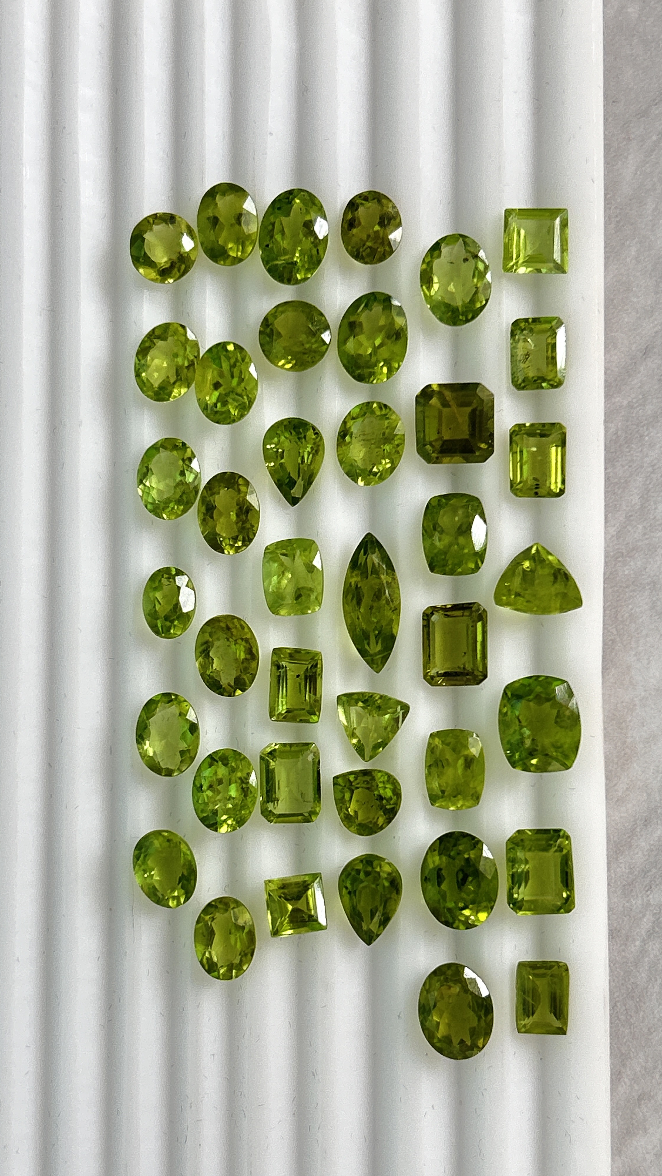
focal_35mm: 57
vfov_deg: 36.6
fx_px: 1779
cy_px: 591
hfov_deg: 21.1
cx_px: 304
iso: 80
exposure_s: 1/121
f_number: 1.5
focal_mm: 5.7
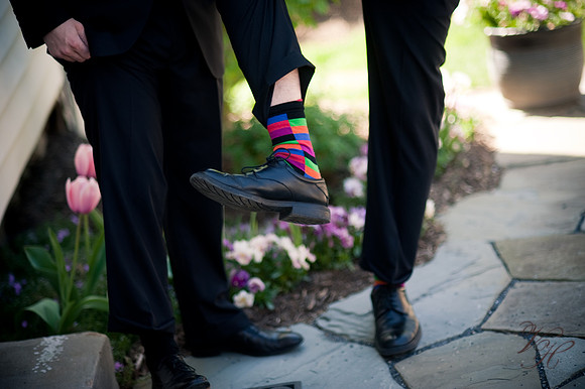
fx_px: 1380
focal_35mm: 85
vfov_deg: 16.1
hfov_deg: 23.9
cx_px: 292
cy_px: 194
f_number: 1.8
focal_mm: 85
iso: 200
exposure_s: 1/1250
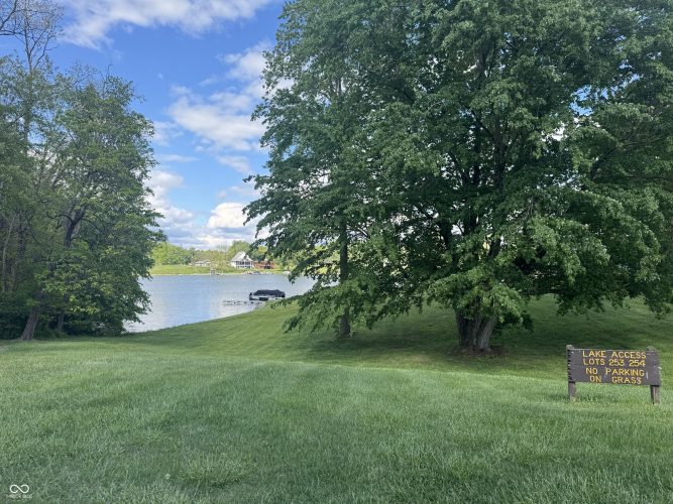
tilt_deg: +0.9
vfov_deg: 56.8
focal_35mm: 24
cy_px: 252
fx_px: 467
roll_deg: +0.3
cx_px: 336
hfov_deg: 71.6
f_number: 1.78
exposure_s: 1/1524
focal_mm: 6.76
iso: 80
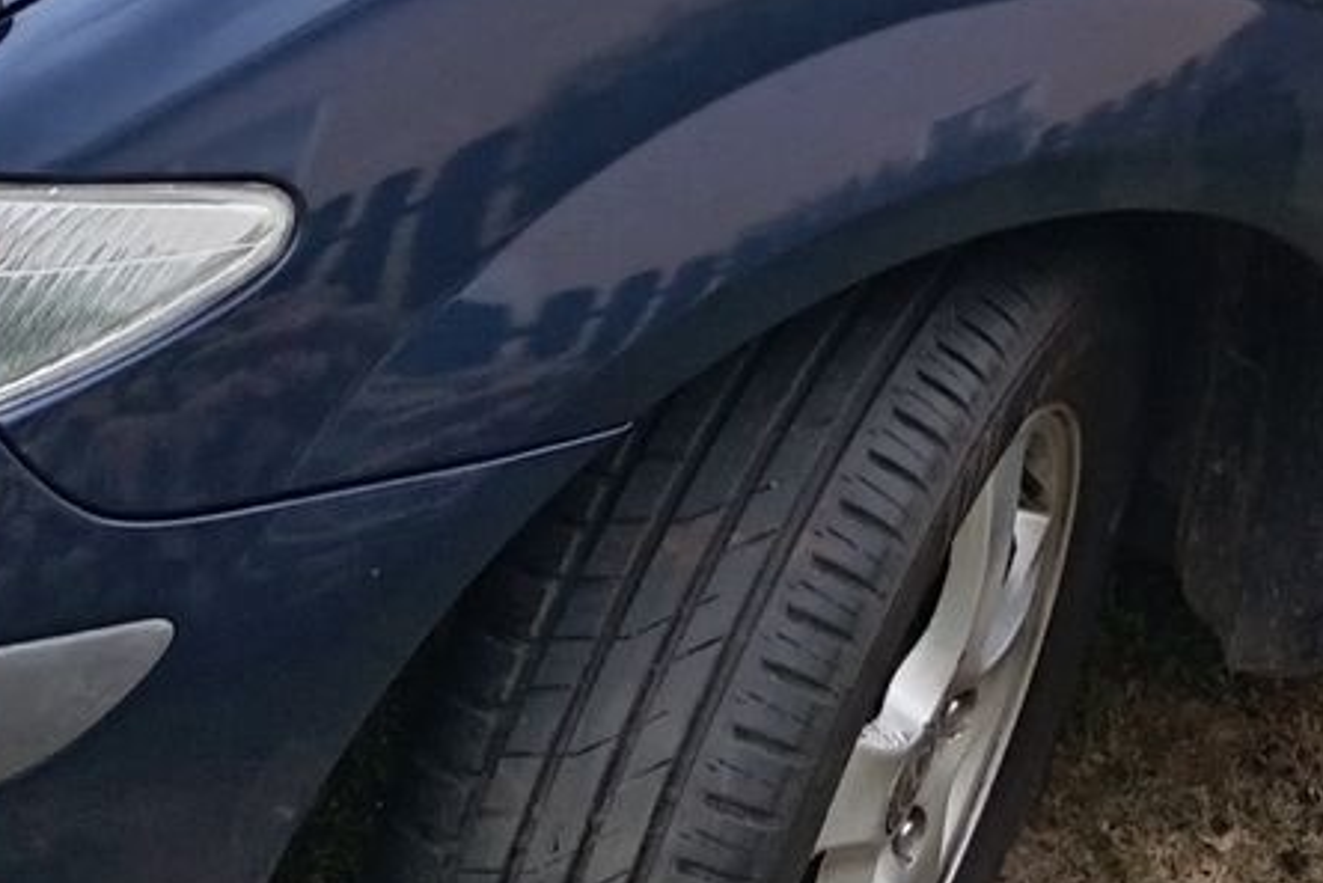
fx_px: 3713
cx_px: 1409
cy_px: -458
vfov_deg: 12.8
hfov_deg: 19.5
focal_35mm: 101
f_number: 1.8
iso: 113
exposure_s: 1/100
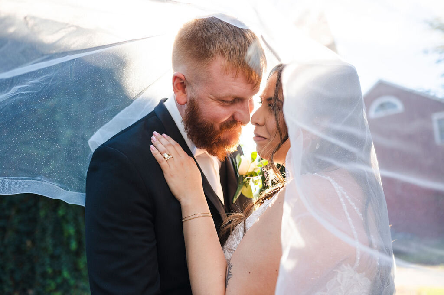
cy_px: 148
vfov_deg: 37.5
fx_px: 434
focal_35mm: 35
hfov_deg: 54.1
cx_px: 222
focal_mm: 35
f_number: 2.5
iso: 500
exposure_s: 1/3200
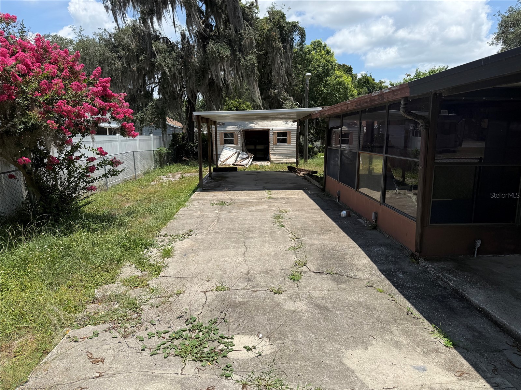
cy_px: 195
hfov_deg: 71.6
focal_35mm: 24
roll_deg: -0.5
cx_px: 260
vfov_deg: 56.8
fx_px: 361
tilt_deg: -9.2
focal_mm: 6.76
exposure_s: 1/4673
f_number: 1.78
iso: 80
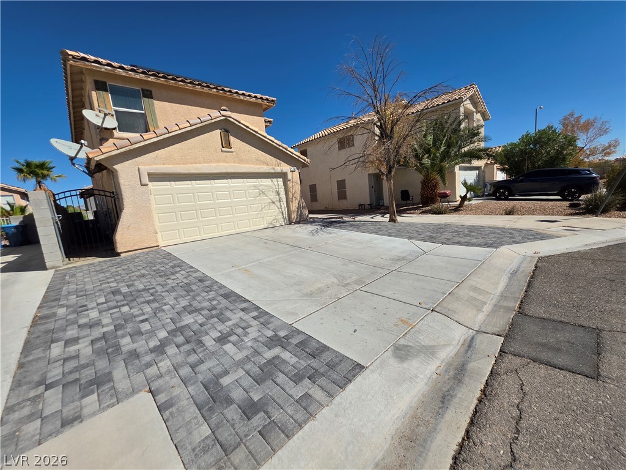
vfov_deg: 89.9
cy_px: 235
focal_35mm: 13
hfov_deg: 106.2
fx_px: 235
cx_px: 313
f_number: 1.9
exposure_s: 1/4125
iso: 40
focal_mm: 2.2
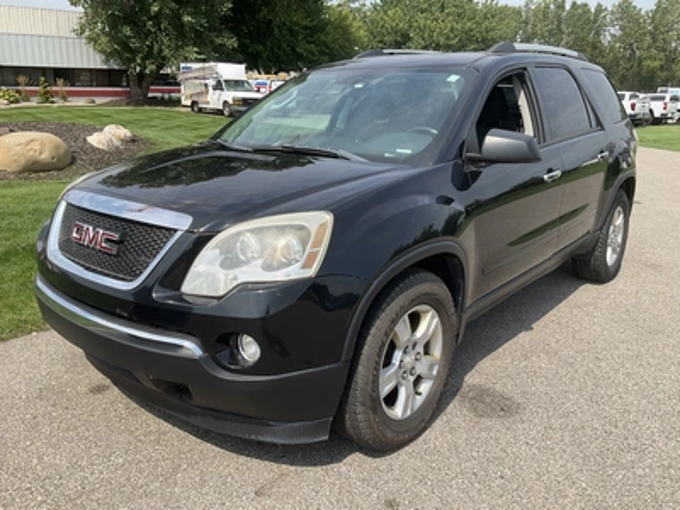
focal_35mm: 29
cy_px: 255
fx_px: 570
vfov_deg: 48.2
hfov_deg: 61.7
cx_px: 340
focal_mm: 3
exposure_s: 1/1311
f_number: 1.8
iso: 25
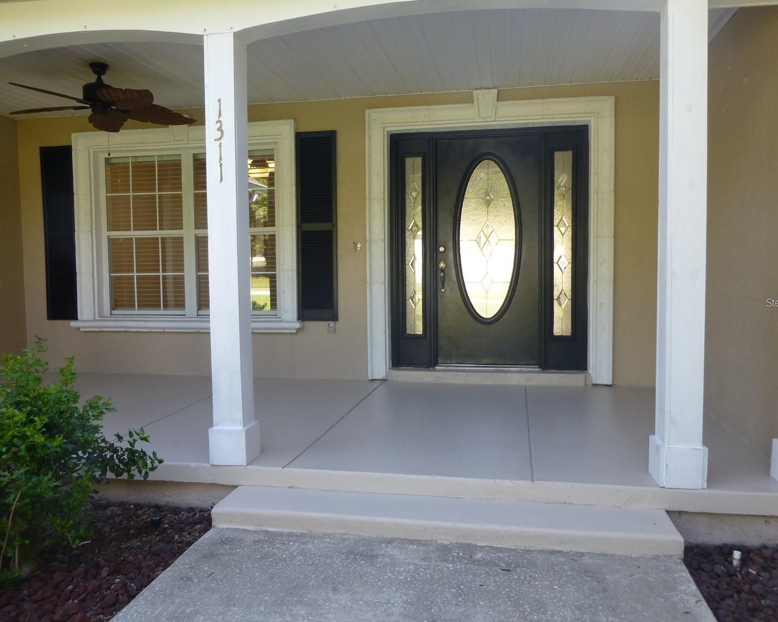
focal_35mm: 26
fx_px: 599
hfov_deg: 66.0
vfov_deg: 54.9
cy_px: 302
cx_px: 385
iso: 100
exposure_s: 1/80
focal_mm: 4.3
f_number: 3.3
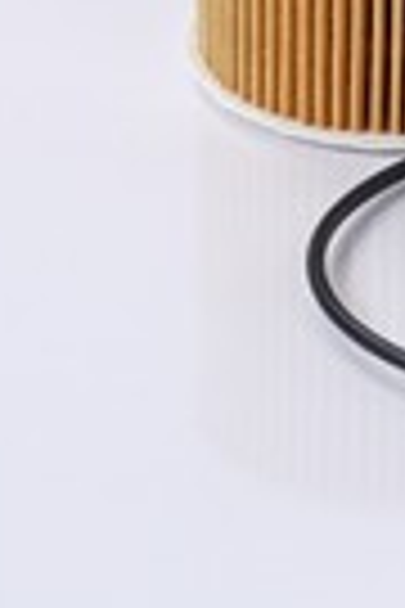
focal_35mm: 196
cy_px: -239
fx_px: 3307
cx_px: 490
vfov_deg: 10.2
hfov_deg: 7.0
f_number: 13
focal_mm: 44
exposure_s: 1/200
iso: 50
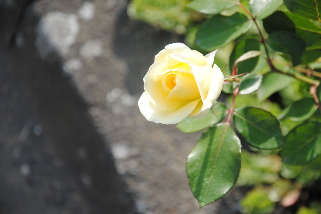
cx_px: 160
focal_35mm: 158
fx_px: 1406
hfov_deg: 13.0
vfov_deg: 8.7
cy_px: 107
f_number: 5.6
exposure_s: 1/320
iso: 200
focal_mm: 105
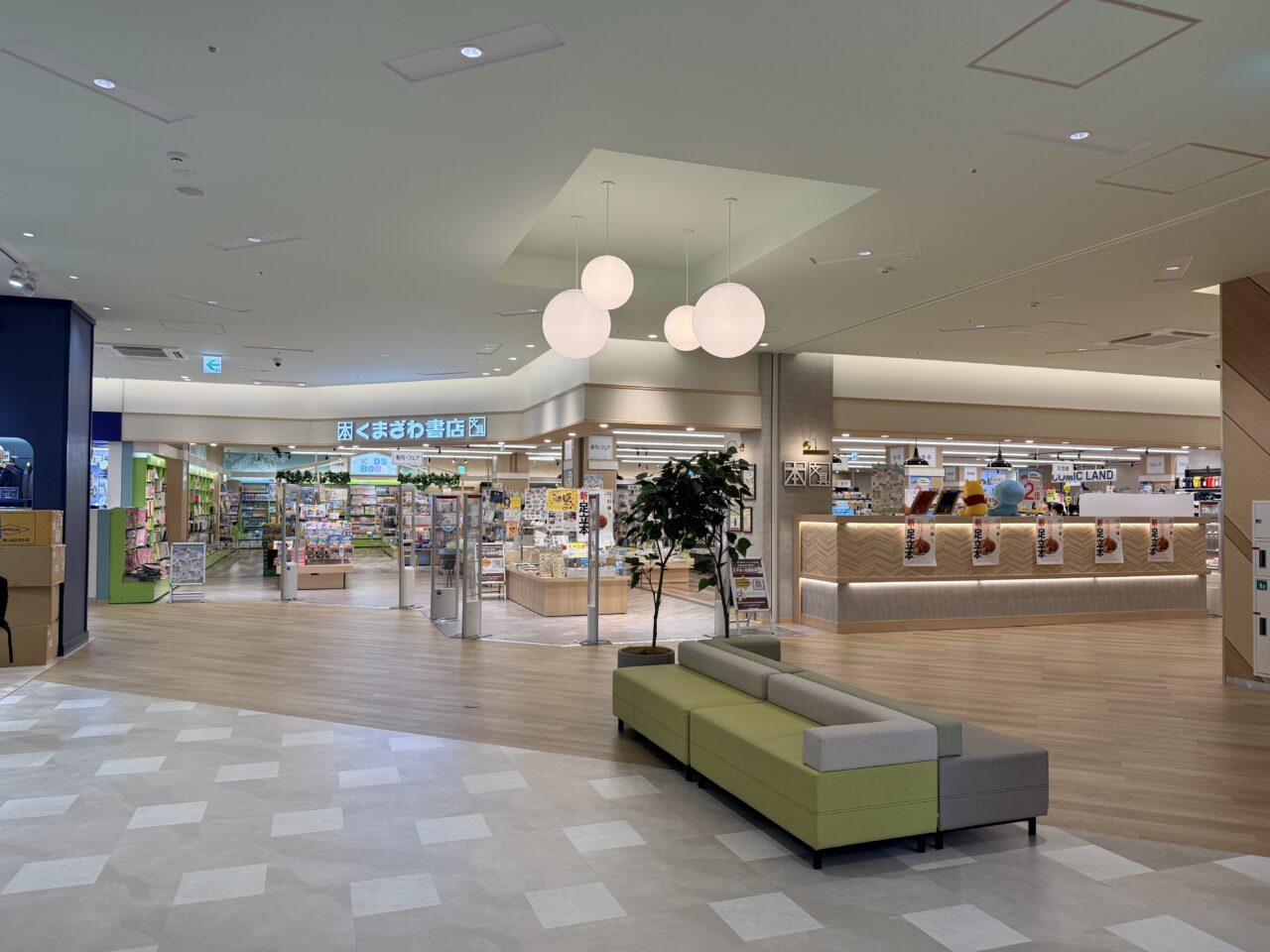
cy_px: 476
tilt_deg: +2.7
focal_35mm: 24
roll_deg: -1.2
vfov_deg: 56.8
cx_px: 635
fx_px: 881
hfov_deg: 71.6
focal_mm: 6.76
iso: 100
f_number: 1.78
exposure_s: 1/280
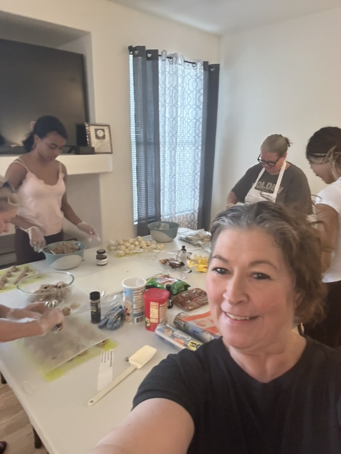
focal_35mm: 23
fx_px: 302
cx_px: 170
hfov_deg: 58.9
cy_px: 227
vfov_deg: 73.9
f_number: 1.9
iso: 500
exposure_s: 1/30
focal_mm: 2.69
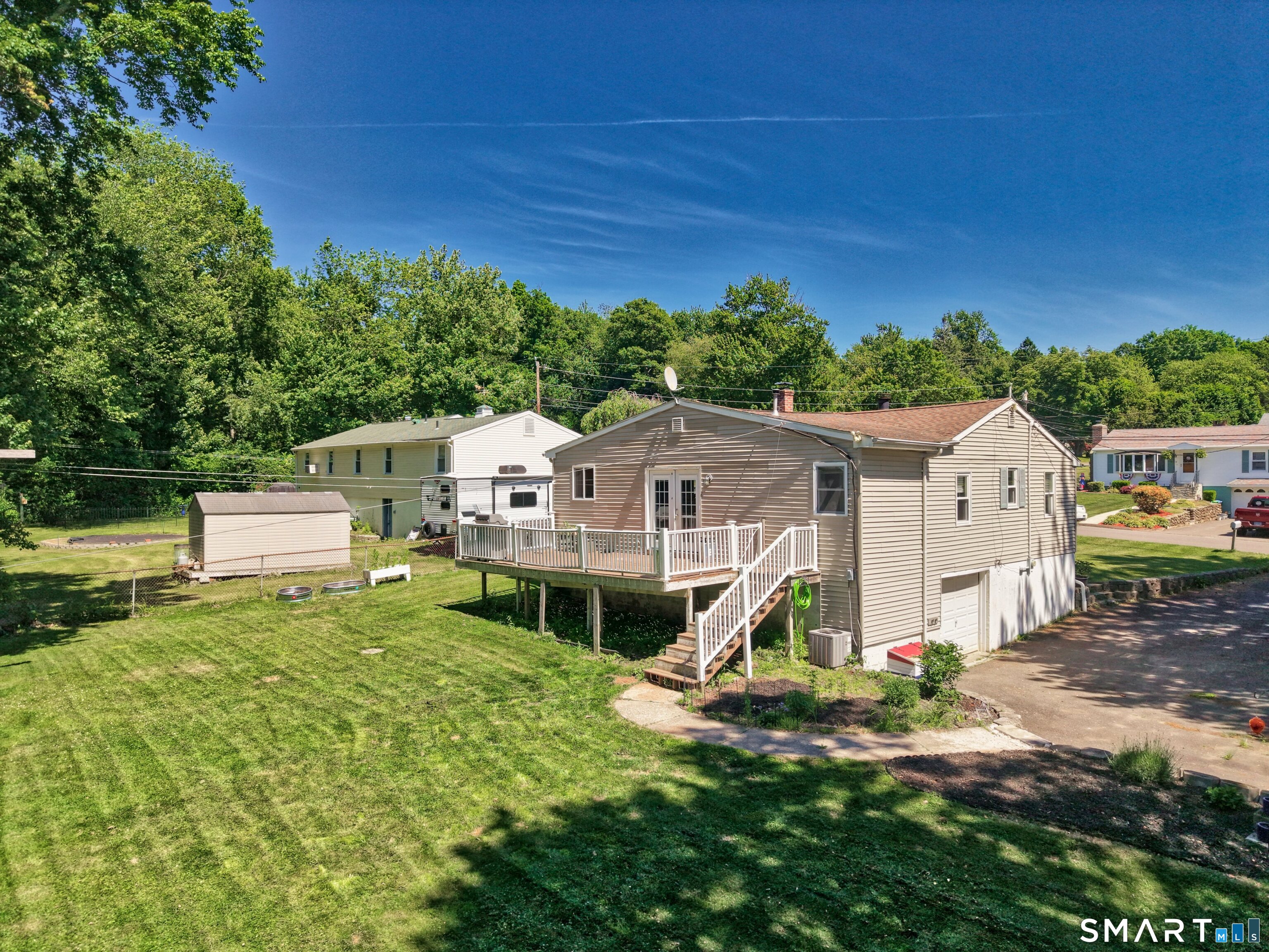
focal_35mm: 24
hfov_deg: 71.6
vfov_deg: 56.8
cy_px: 476
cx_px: 634
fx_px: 880
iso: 200
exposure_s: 1/2500
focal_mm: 8.7
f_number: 1.8
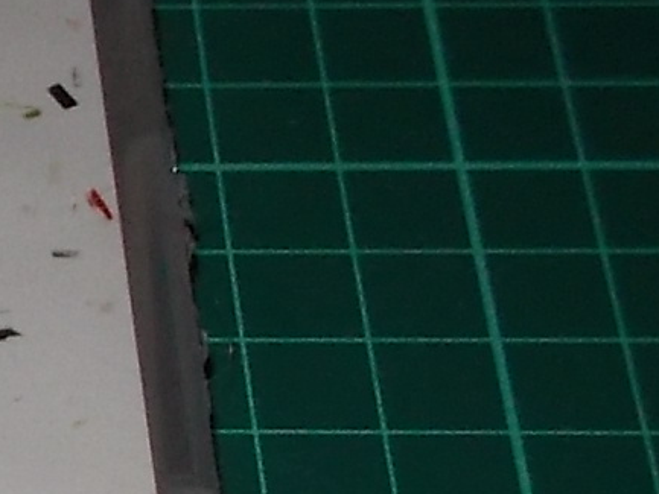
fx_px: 2894
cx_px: -661
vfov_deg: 9.2
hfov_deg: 11.7
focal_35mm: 152
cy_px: 970
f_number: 3.3
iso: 200
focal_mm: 4.1
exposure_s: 1/30
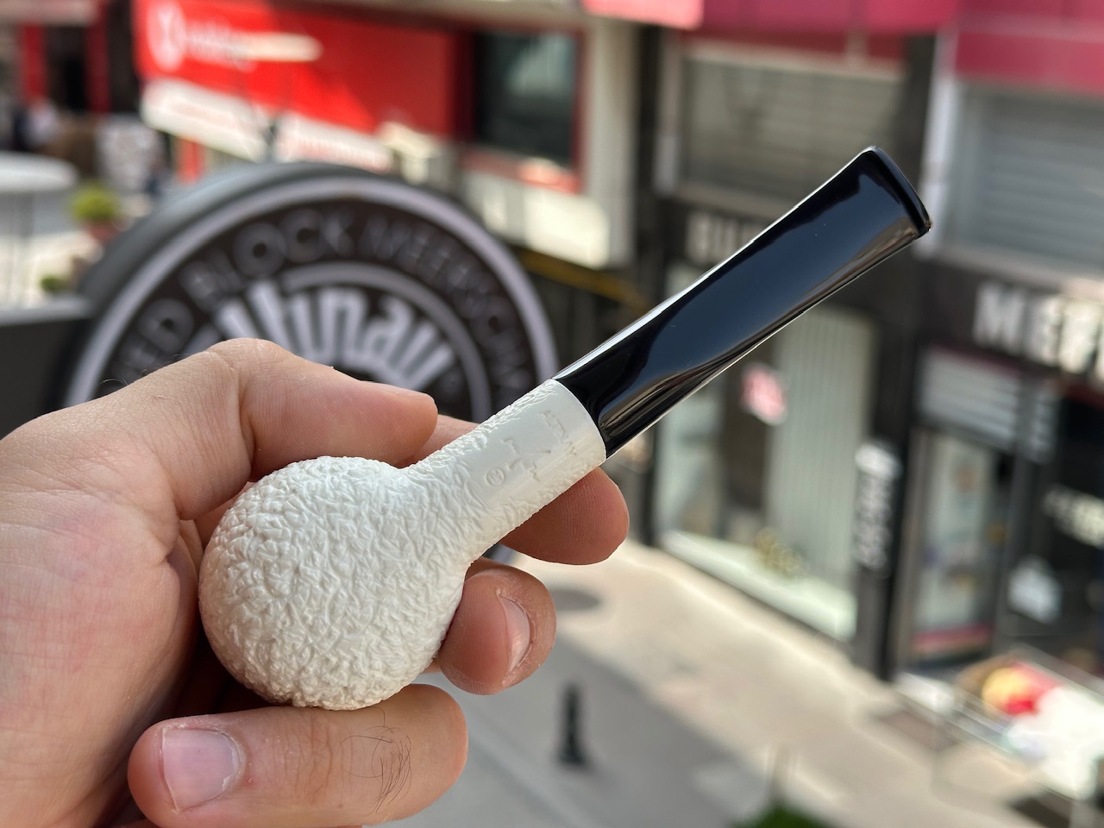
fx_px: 1531
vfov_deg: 30.3
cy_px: 414
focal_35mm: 48
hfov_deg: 39.7
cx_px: 552
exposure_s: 1/836
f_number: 1.78
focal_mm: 6.86
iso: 64
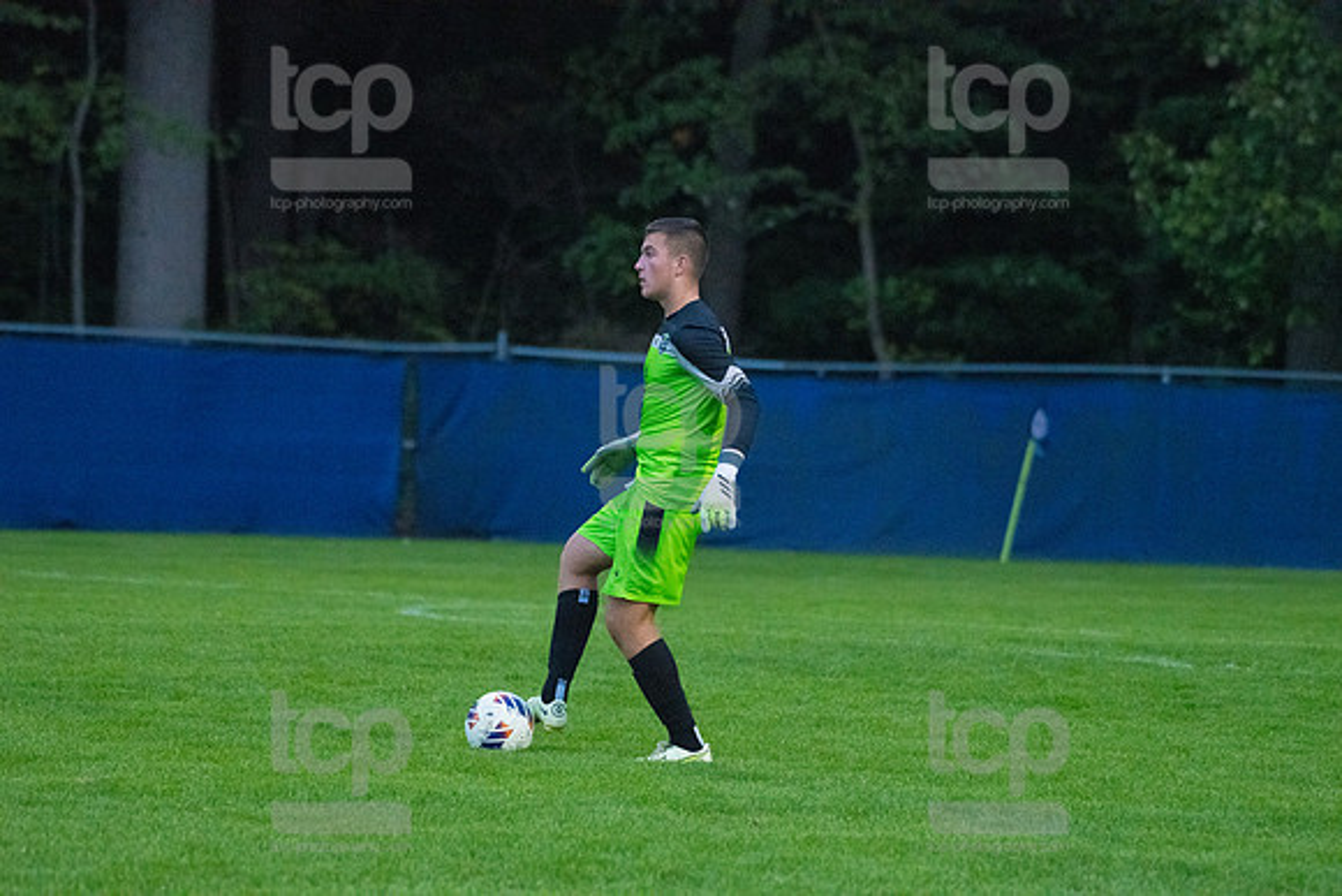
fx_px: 9694
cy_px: 448
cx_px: 671
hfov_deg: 7.9
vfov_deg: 5.3
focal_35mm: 260
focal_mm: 260
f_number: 5.6
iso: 6400
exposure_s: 1/2000
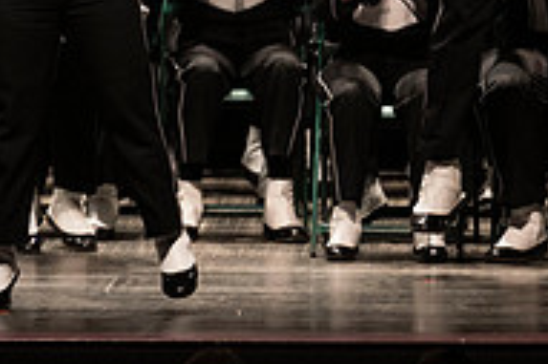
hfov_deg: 3.4
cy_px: -186
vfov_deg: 2.3
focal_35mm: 606
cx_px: 568
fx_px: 9217
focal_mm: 200
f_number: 2.8
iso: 2500
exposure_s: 1/500
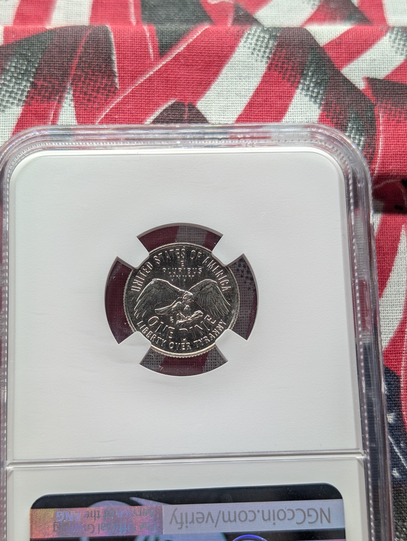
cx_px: 204
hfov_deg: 29.7
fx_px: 766
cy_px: 270
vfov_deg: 38.9
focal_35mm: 49
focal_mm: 6.9
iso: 42
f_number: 1.68
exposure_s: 1/86.3
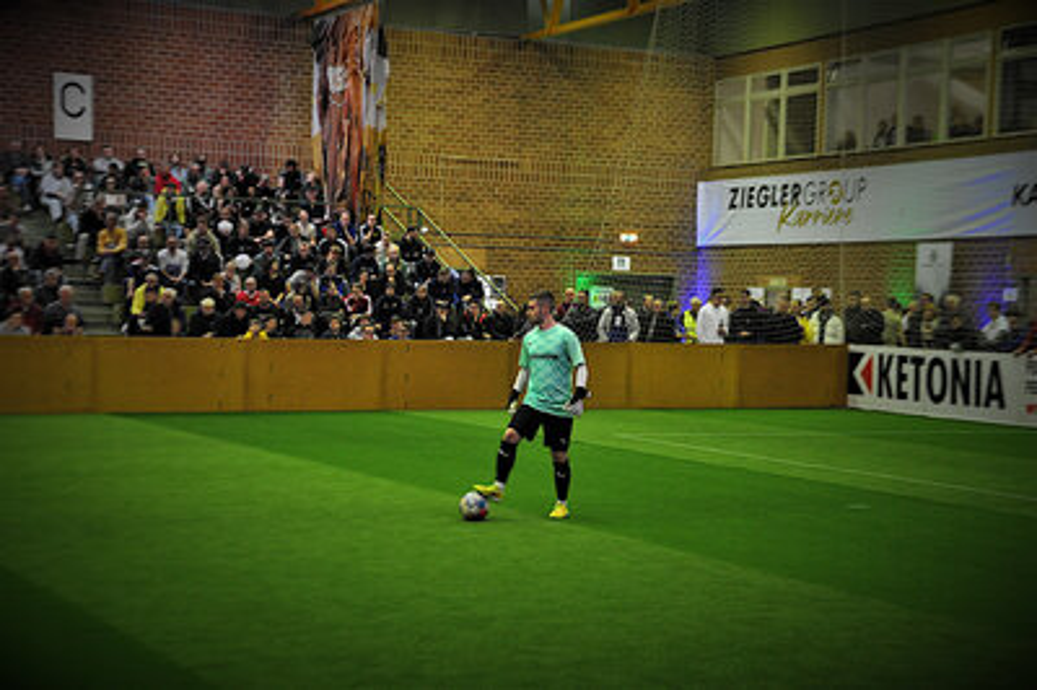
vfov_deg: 20.1
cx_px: 518
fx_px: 1943
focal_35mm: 68
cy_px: 345
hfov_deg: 29.9
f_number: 4.8
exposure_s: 1/30
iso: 1600
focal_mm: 45
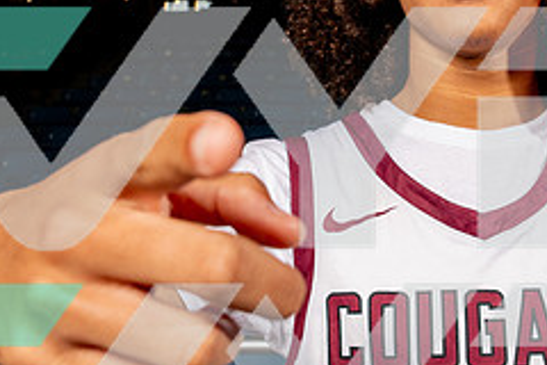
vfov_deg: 23.3
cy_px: 129
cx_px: 433
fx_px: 881
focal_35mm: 58
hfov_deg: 33.5
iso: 250
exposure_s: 1/125
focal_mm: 24
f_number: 7.1
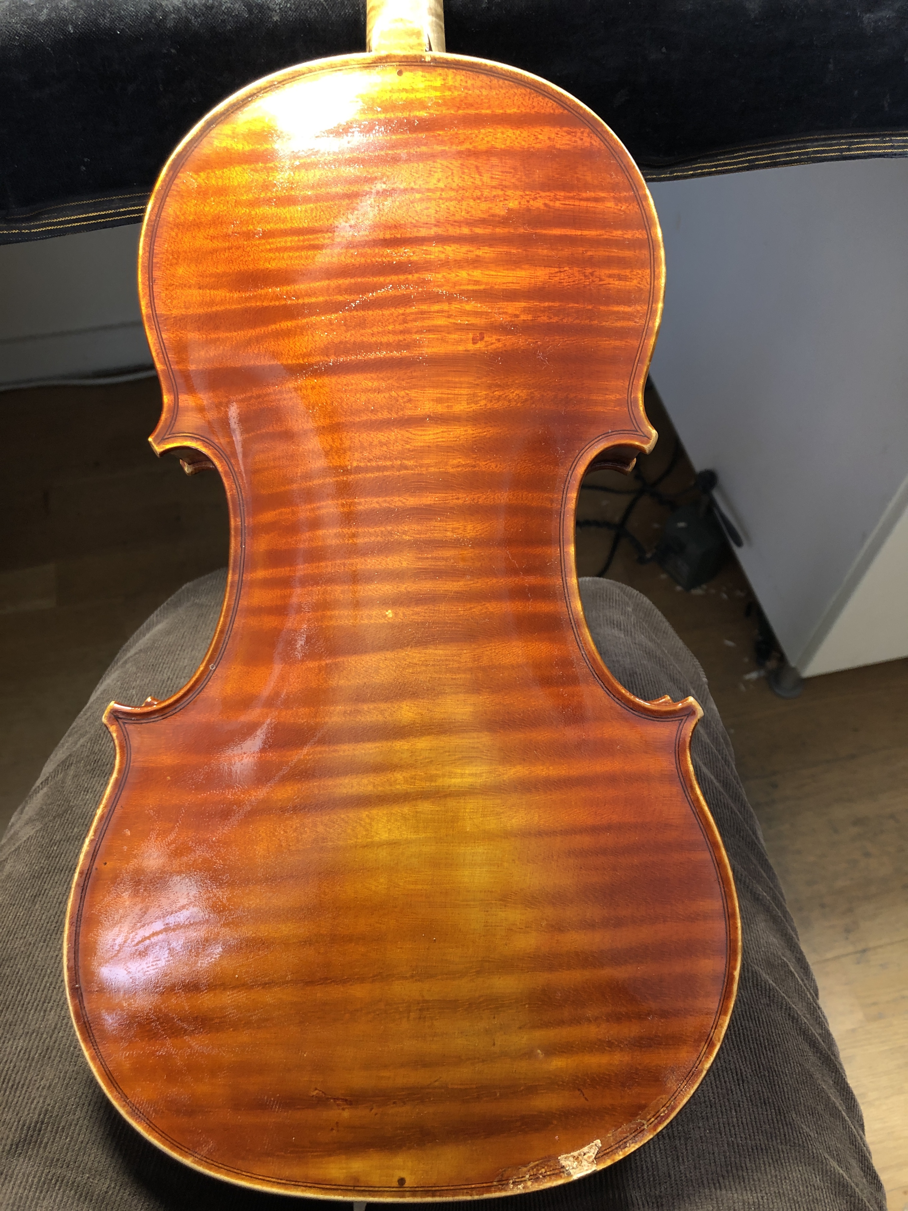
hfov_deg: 49.7
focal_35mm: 28
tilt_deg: -55.4
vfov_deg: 63.4
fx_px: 979
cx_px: 454
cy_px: 606
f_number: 1.8
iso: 40
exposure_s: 1/15
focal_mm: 3.99
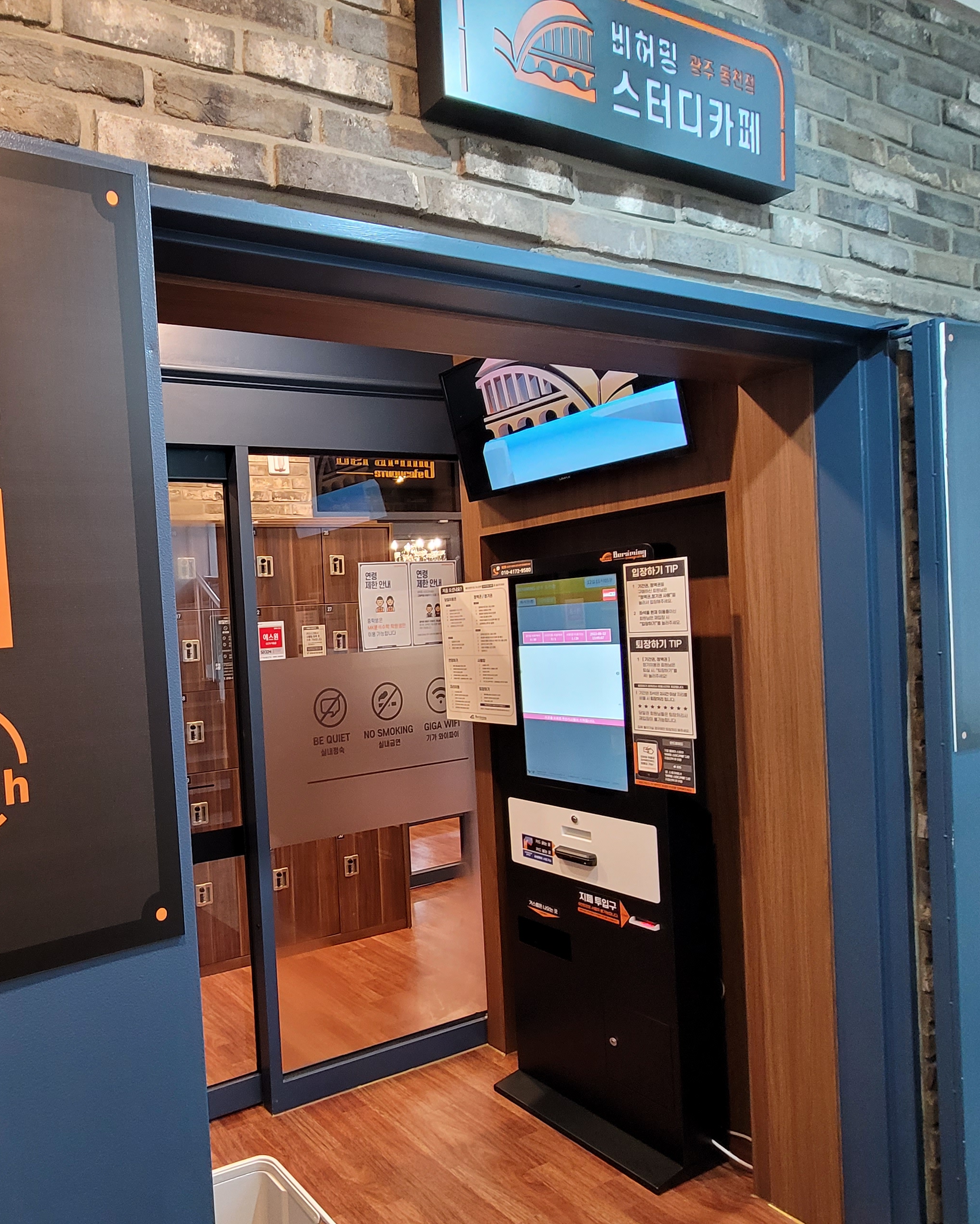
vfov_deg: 80.2
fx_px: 725
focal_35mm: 20
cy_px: 658
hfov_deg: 60.4
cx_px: 147
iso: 320
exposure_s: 1/30
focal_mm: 2.2
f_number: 2.2
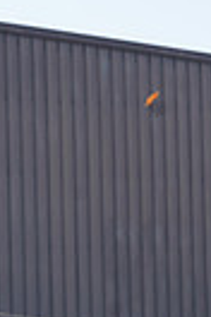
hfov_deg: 4.4
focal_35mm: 307
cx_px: -217
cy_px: 644
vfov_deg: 6.5
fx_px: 2699
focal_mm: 70
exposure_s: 1/200
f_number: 8
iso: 160
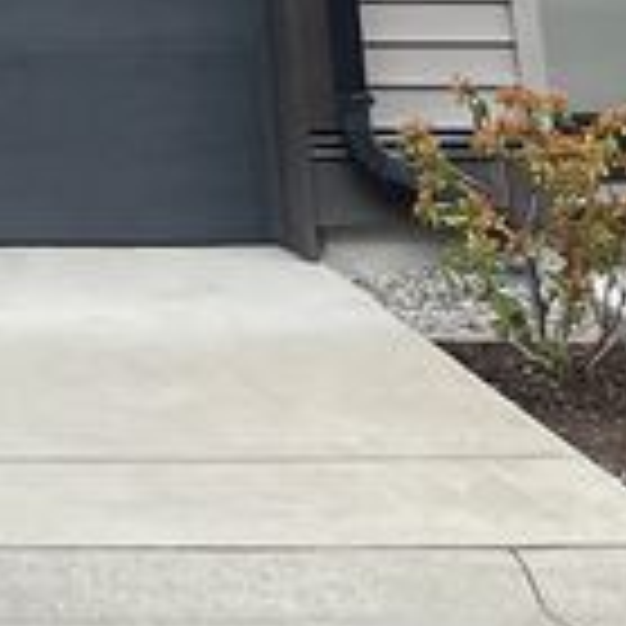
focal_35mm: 136
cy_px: -1259
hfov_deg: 11.5
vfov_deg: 9.8
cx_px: -658
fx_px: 2783
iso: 32
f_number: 1.6
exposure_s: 1/1323
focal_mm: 5.1
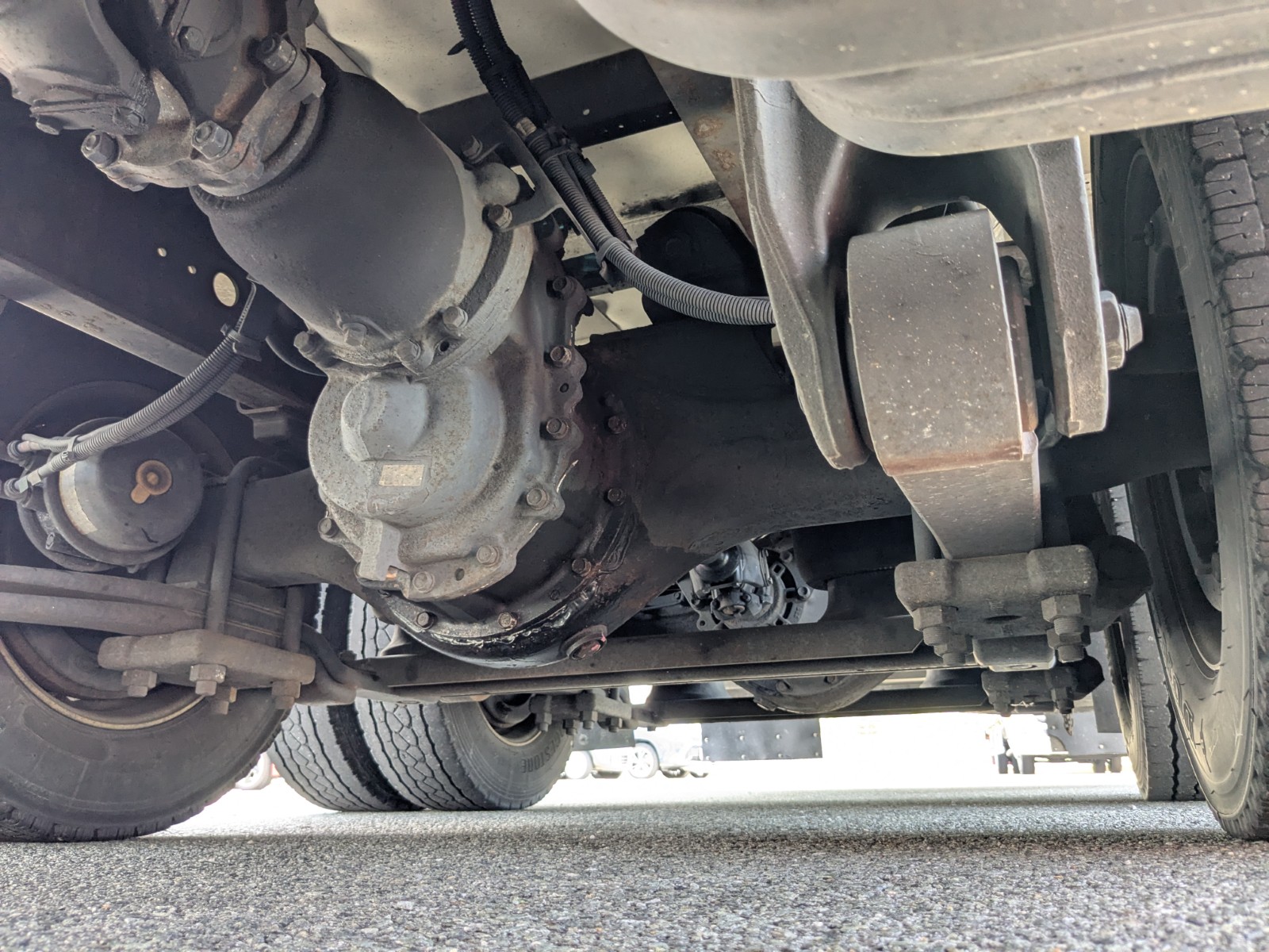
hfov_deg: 65.3
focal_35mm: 27
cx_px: 634
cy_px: 476
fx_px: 990
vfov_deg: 51.4
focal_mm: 4.38
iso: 143
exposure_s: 1/99.9
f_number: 1.73
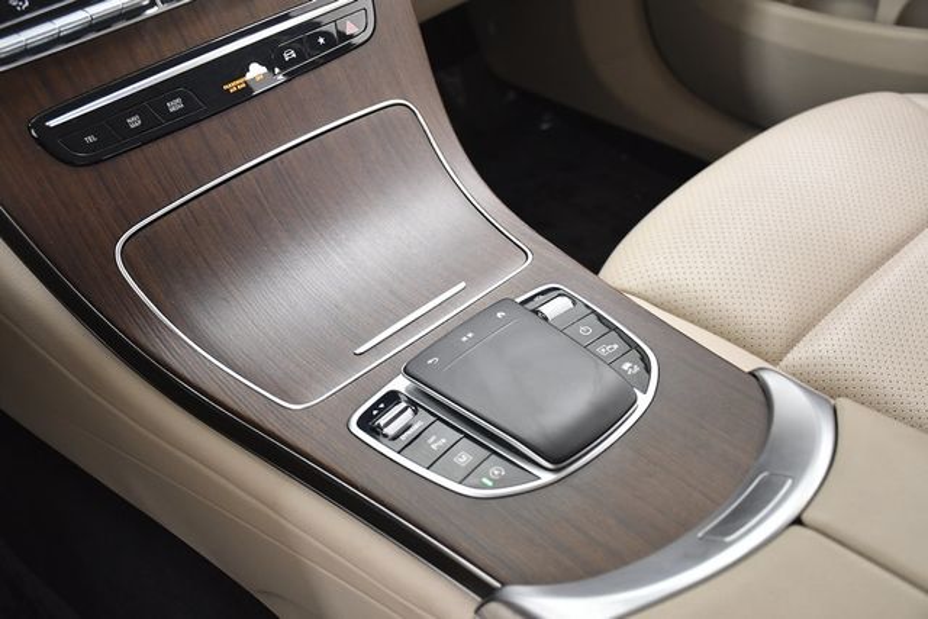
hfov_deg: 48.4
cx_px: 464
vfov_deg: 33.4
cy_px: 310
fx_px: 1031
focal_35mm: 40
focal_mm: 27
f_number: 4
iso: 1250
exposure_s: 1/160
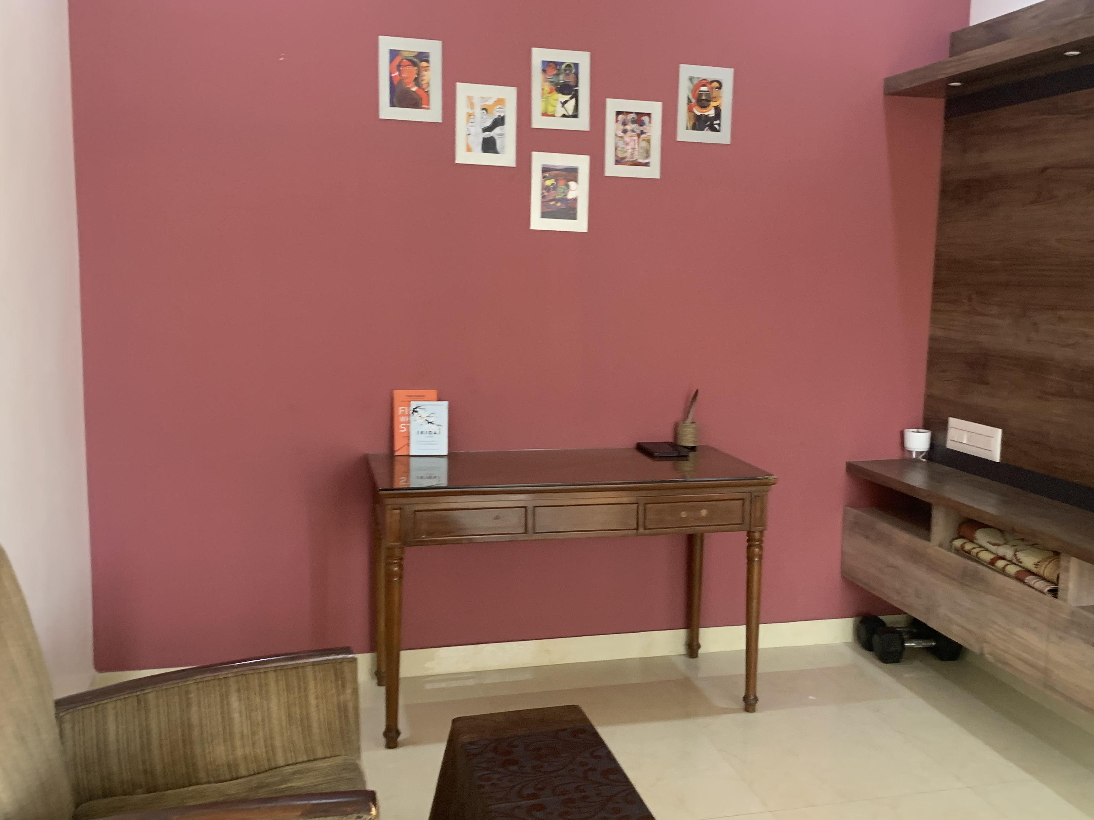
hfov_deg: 52.4
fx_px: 1106
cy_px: 414
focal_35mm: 35
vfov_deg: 40.7
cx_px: 628
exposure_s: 1/50
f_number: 1.8
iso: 200
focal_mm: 4.25
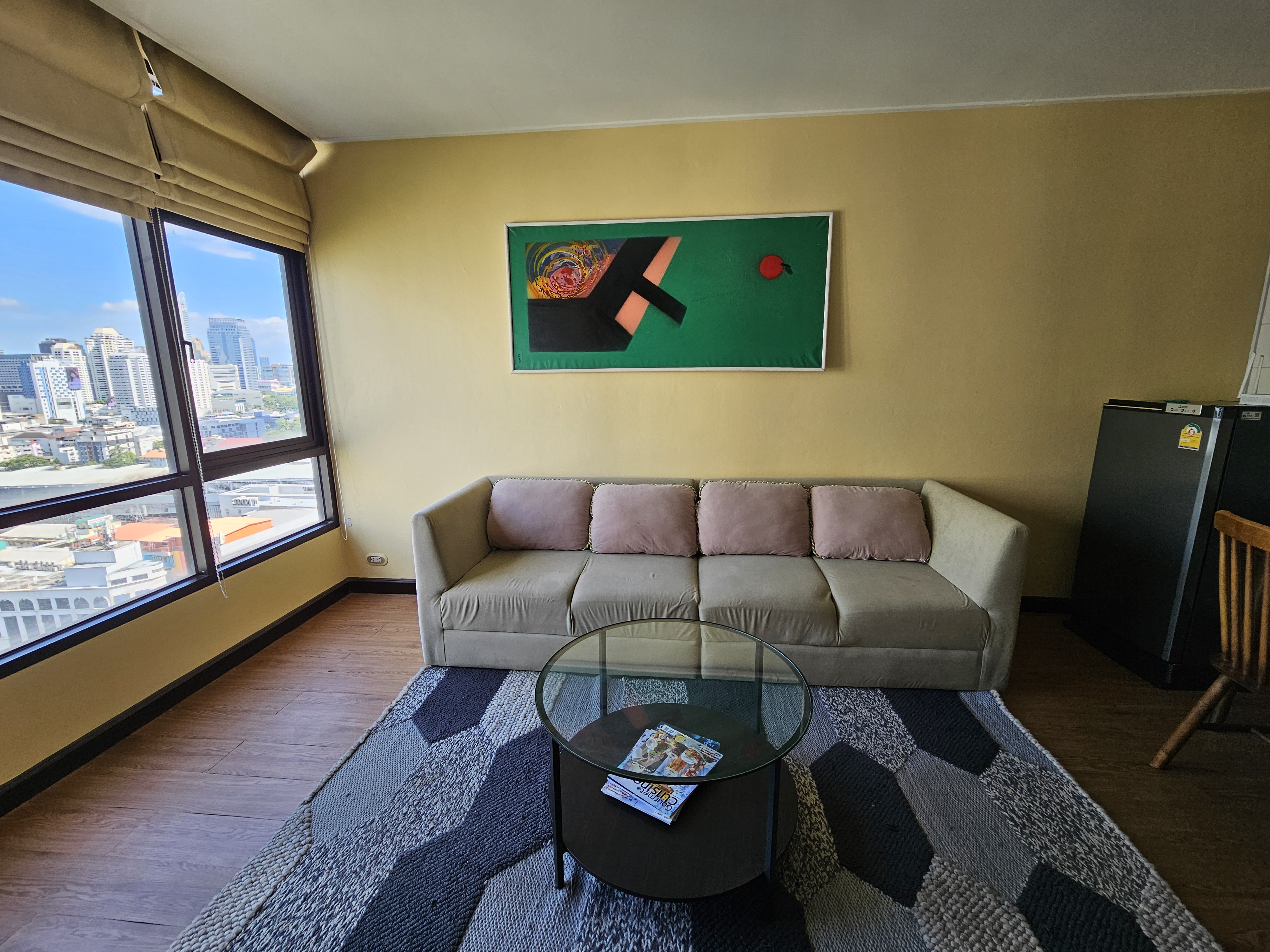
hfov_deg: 106.2
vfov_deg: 89.9
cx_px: 635
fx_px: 477
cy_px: 476
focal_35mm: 13
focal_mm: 2.2
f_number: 2.2
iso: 64
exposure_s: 1/166
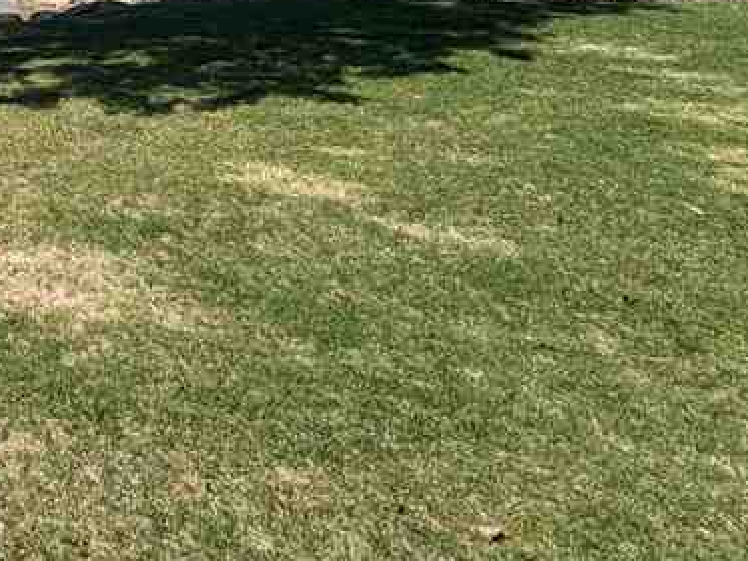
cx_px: -409
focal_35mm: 48
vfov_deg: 25.5
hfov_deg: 26.6
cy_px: -191
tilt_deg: +1.3
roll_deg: -1.0
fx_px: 1038
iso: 20
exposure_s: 1/1033
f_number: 2.2
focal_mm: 2.22
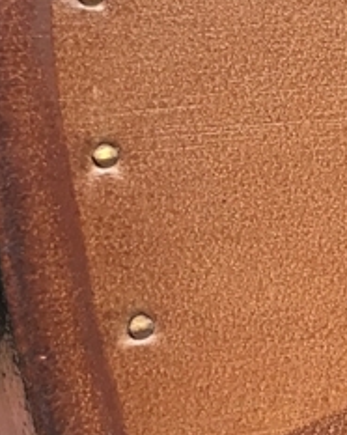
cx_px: 416
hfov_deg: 10.4
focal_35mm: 146
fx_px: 1877
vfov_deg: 13.2
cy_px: 177
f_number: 2.2
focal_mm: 4.15
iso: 40
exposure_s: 1/33
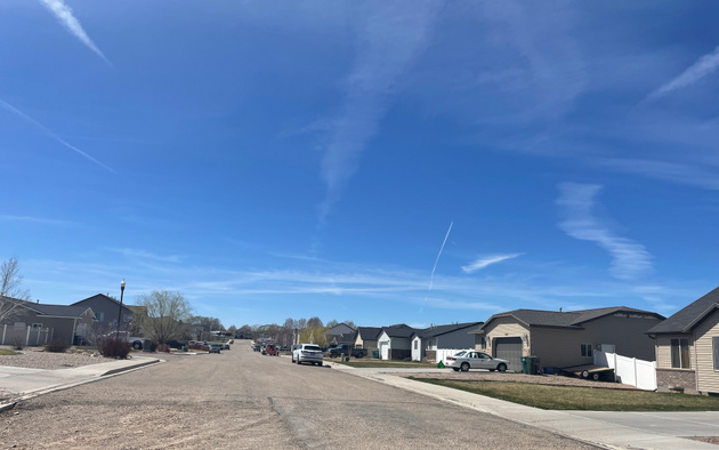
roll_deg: -2.9
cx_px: 357
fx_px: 549
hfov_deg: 66.5
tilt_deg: +10.7
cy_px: 255
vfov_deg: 44.5
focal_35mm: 28
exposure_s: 1/6494
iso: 32
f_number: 1.6
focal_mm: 4.2
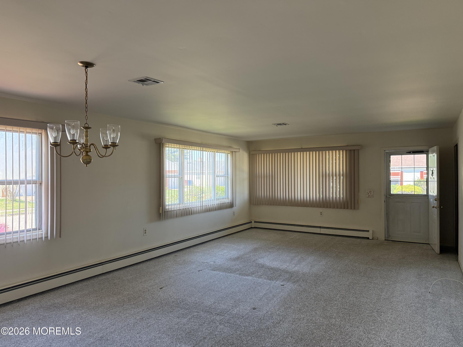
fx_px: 321
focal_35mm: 24
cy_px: 174
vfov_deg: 56.8
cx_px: 232
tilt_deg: -0.4
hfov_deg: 71.6
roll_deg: -0.1
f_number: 1.78
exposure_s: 1/236
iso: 200
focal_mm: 6.76
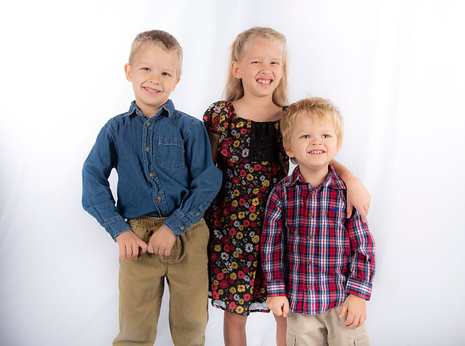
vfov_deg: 34.6
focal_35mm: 41
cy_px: 173
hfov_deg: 45.4
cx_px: 219
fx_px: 556
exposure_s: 1/200
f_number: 5.6
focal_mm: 38
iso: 100
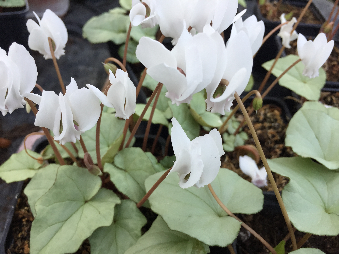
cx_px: 170
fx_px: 284
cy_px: 127
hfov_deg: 61.7
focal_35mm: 29
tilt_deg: -43.3
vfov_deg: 48.2
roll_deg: -5.3
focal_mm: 4.15
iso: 50
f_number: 2.2
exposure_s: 1/100
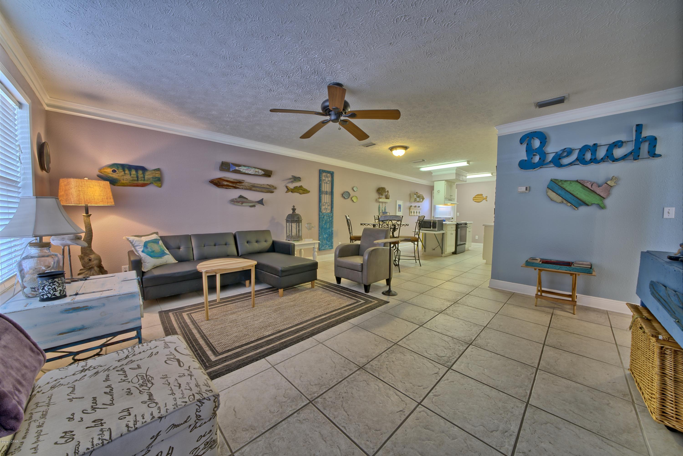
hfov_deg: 112.6
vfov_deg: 90.0
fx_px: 228
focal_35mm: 12
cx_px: 342
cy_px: 228
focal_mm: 12
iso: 200
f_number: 16
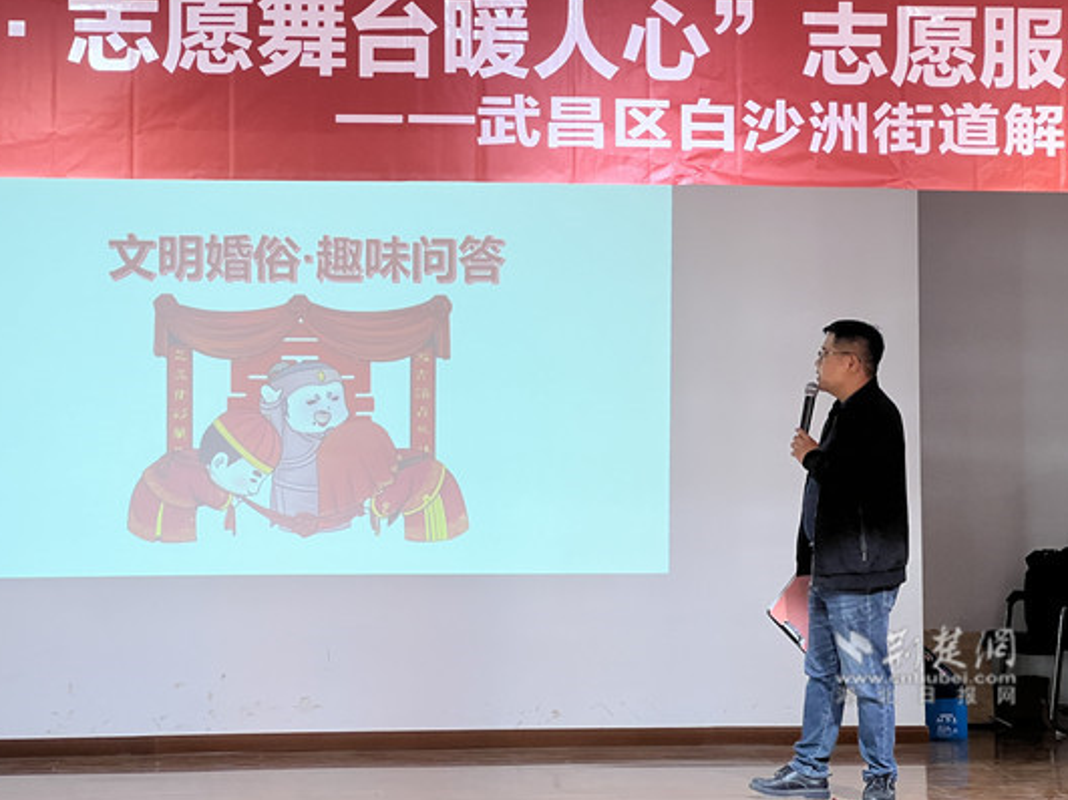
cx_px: 525
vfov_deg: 17.0
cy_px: 358
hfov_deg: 22.5
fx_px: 2684
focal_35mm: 87
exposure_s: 1/100
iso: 125
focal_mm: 9
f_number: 2.8
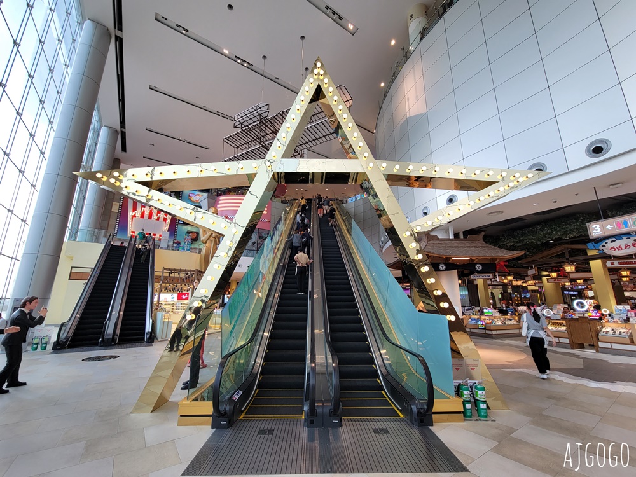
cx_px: 318
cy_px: 238
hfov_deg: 106.2
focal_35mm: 13
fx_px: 239
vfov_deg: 89.9
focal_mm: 2.2
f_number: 2.2
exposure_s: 1/100
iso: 64
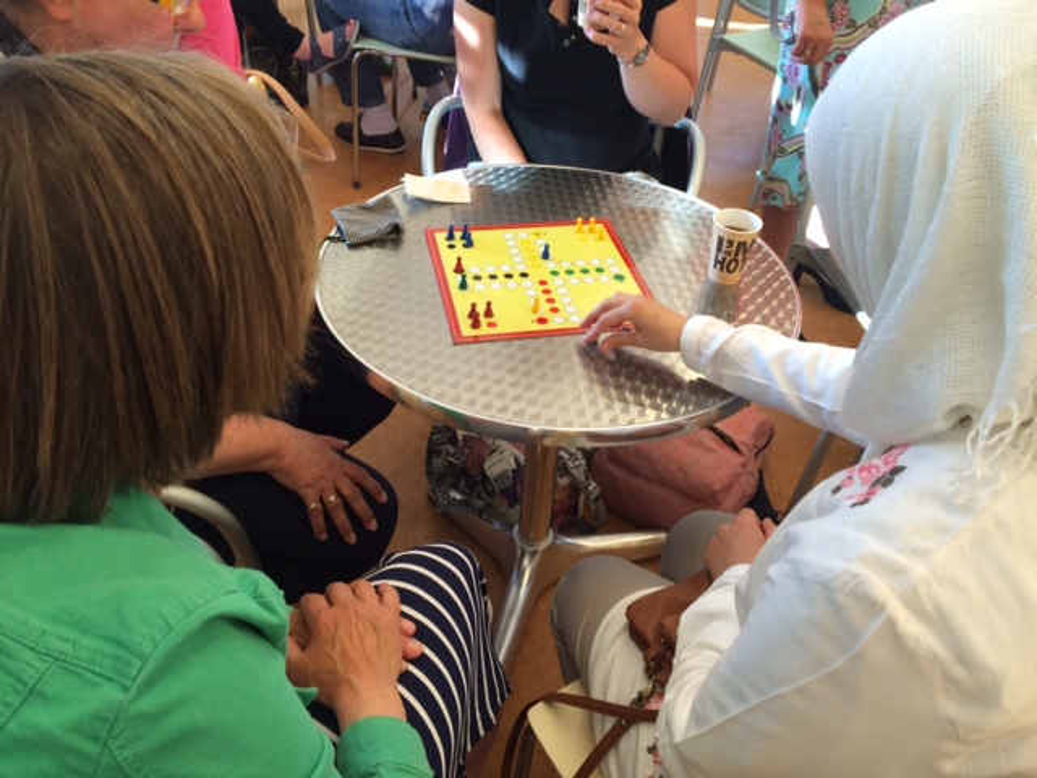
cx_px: 518
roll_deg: -2.9
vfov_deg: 48.2
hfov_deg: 61.7
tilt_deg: -40.1
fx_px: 869
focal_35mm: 29
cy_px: 389
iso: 40
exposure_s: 1/33
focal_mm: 4.15
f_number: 2.2
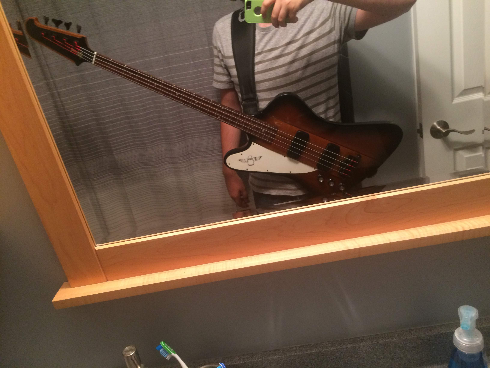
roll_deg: +13.3
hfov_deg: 61.7
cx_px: 245
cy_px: 184
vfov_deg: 48.2
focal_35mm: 29
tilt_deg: -21.2
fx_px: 411
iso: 200
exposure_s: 1/30
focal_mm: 4.15
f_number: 2.2
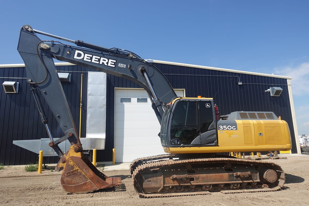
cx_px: 154
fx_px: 206
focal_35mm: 24
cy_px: 103
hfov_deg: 73.8
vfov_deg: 53.1
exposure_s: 1/500
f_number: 5.6
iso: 125
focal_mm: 9.4
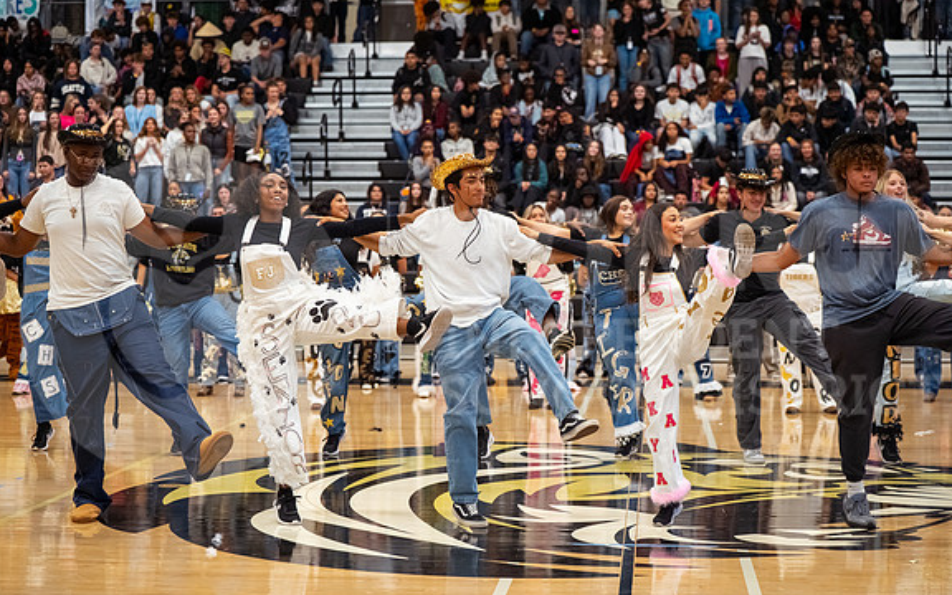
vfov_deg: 18.1
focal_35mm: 72
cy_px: 287
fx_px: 1868
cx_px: 476
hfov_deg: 28.6
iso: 3200
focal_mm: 70
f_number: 3.2
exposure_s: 1/1000
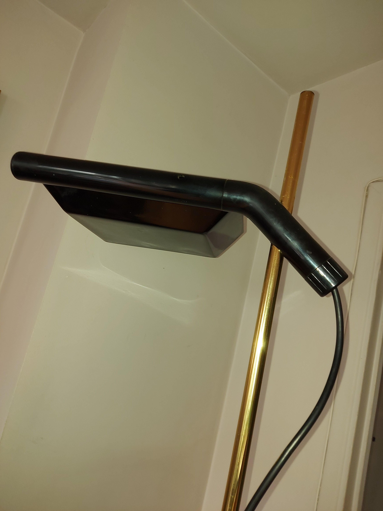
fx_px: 354
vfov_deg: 71.6
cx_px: 192
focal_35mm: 24
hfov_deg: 56.8
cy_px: 256
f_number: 1.8
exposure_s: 1/50
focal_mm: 5.23
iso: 100
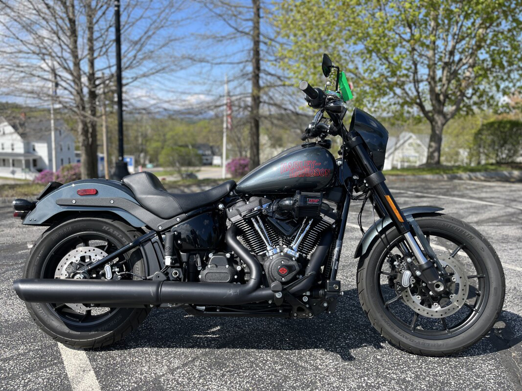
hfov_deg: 67.3
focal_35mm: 26
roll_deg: -1.3
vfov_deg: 53.1
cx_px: 261
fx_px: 392
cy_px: 196
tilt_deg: -10.7
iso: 50
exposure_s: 1/1695
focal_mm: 5.1
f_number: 1.6
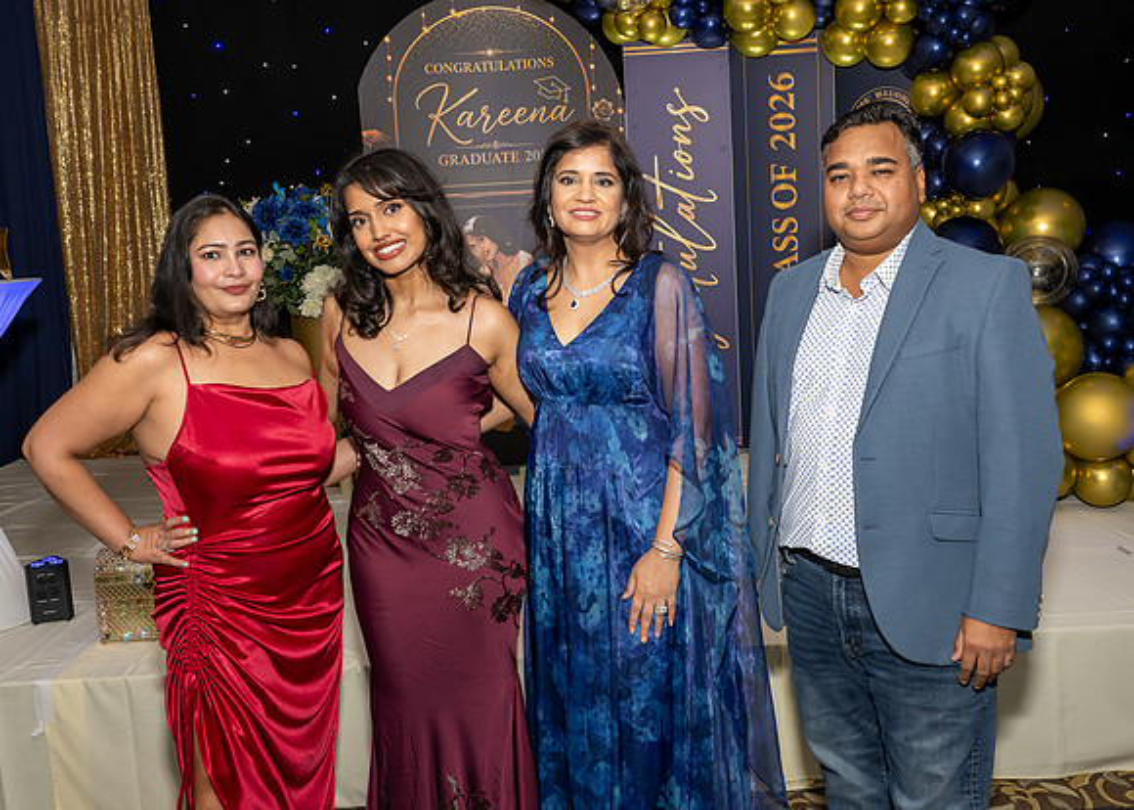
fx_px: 1138
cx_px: 566
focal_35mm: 35
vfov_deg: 39.1
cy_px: 384
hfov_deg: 53.0
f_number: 8
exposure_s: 1/250
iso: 800
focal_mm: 31
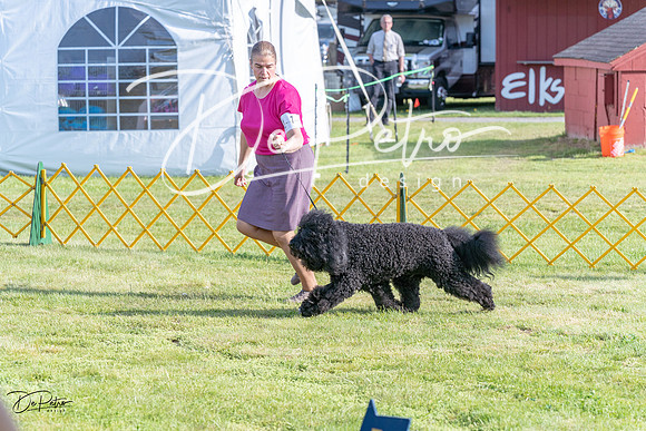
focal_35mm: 130
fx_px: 2333
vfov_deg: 10.6
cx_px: 323
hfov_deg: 15.8
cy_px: 216
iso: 500
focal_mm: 130
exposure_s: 1/1250
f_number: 5.6
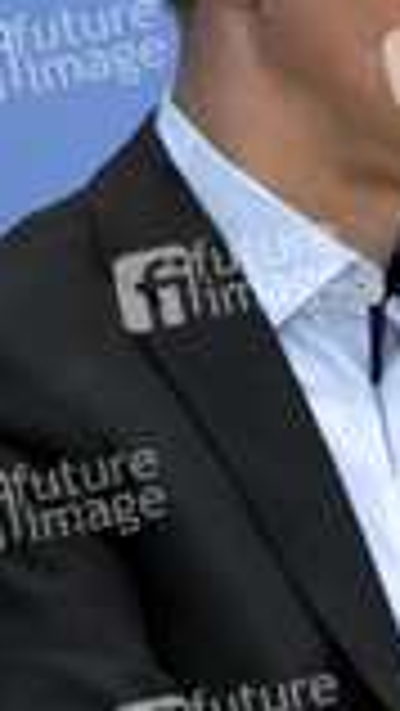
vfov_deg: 7.2
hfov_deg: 4.0
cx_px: 1009
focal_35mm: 299
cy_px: 166
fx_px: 5632
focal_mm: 100
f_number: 5.6
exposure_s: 1/640
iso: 3200
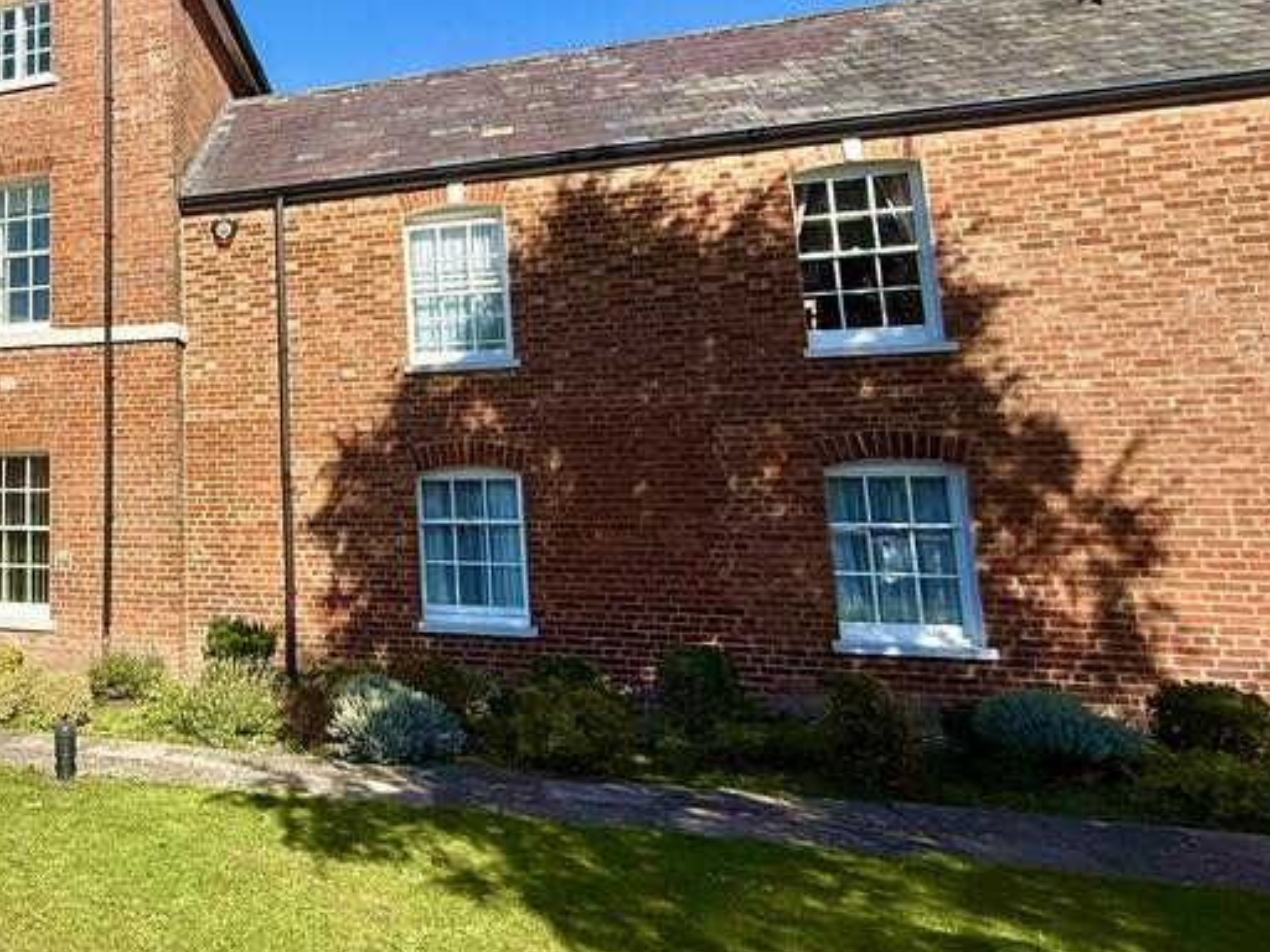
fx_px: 1027
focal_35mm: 28
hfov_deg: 52.0
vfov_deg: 49.3
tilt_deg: +9.0
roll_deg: -1.0
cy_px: 357
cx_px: 30
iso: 50
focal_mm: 2.22
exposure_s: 1/2320
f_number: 2.2
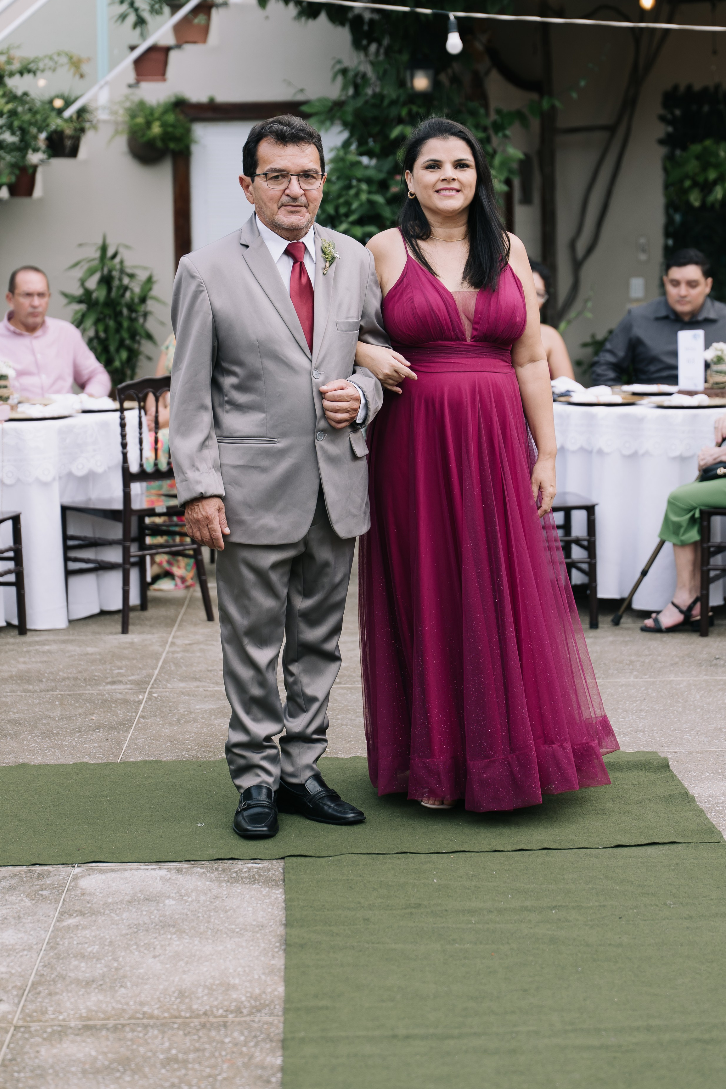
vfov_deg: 25.1
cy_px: 493
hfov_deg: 16.9
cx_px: 360
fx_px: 2450
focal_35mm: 81
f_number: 2.8
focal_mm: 70
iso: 250
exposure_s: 1/200
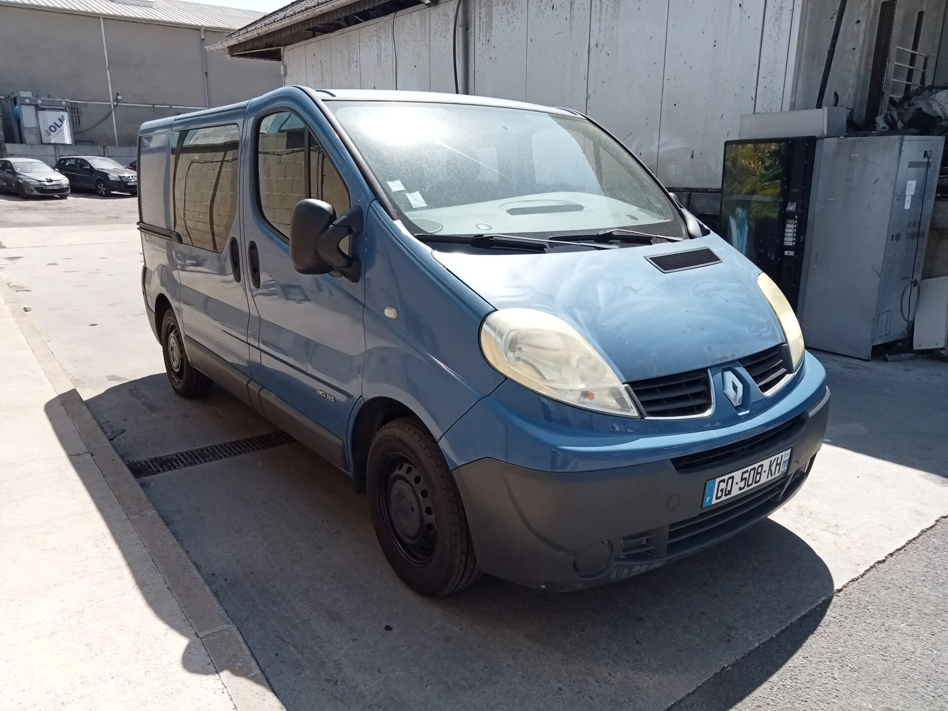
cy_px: 356
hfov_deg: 63.4
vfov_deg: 49.7
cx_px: 474
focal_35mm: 28
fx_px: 767
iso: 102
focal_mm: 3.46
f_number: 2.2
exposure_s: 1/661
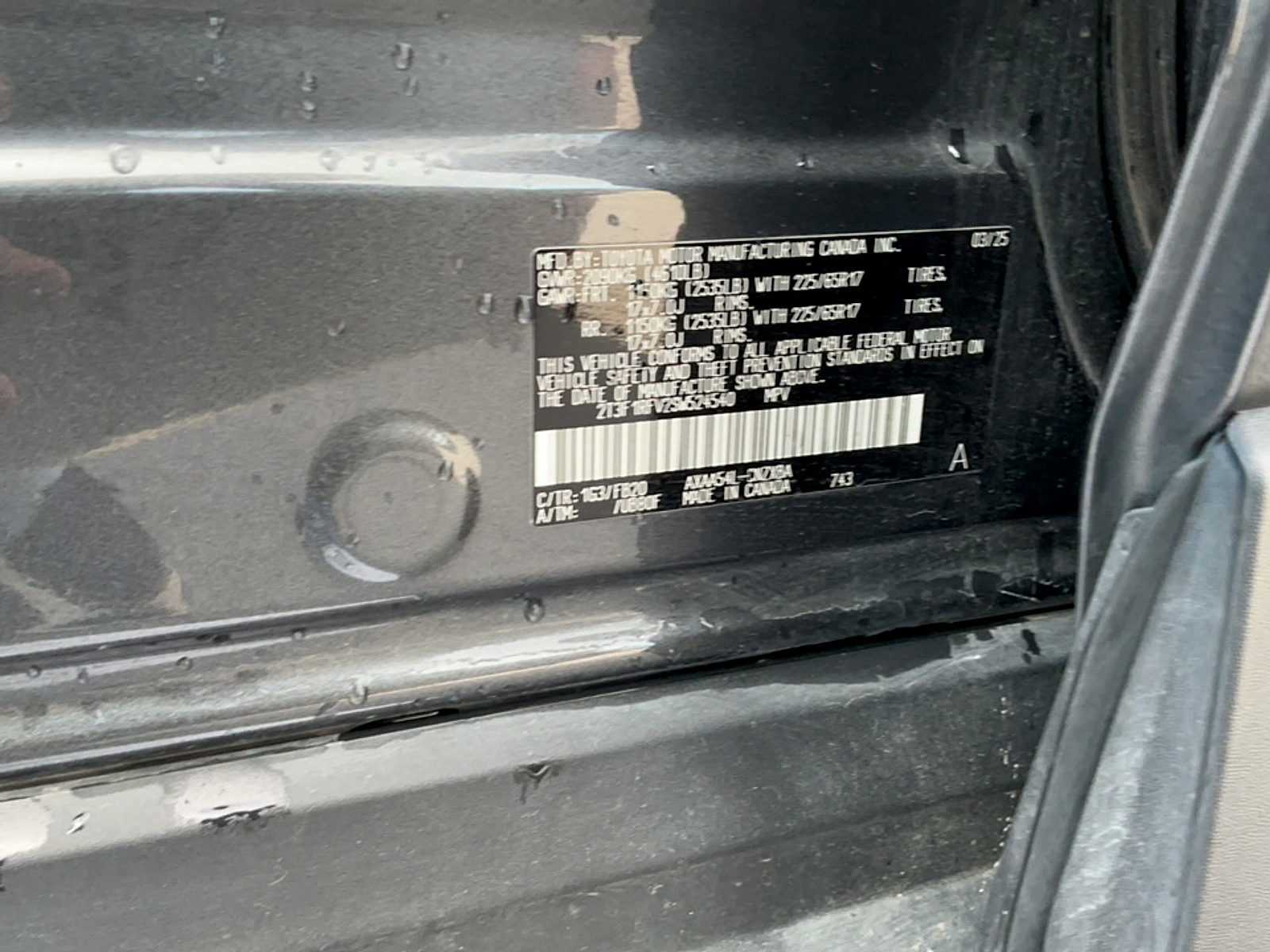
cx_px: 635
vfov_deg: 46.8
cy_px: 476
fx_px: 1101
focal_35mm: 30
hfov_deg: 60.0
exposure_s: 1/60
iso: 64
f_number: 1.8
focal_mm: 3
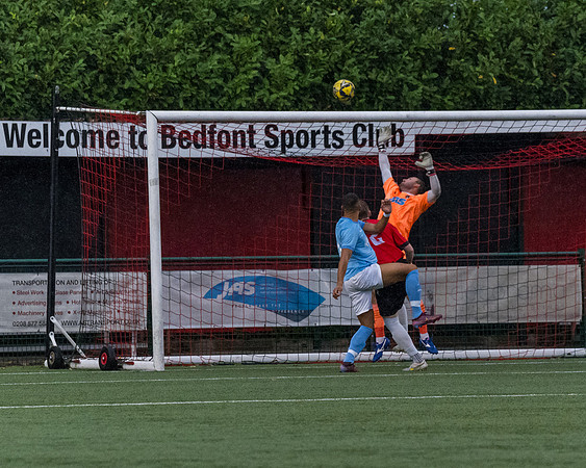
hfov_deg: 4.3
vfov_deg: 3.4
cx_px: 367
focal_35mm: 454
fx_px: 7879
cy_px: 271
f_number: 4.5
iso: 4000
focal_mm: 200
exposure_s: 1/2000
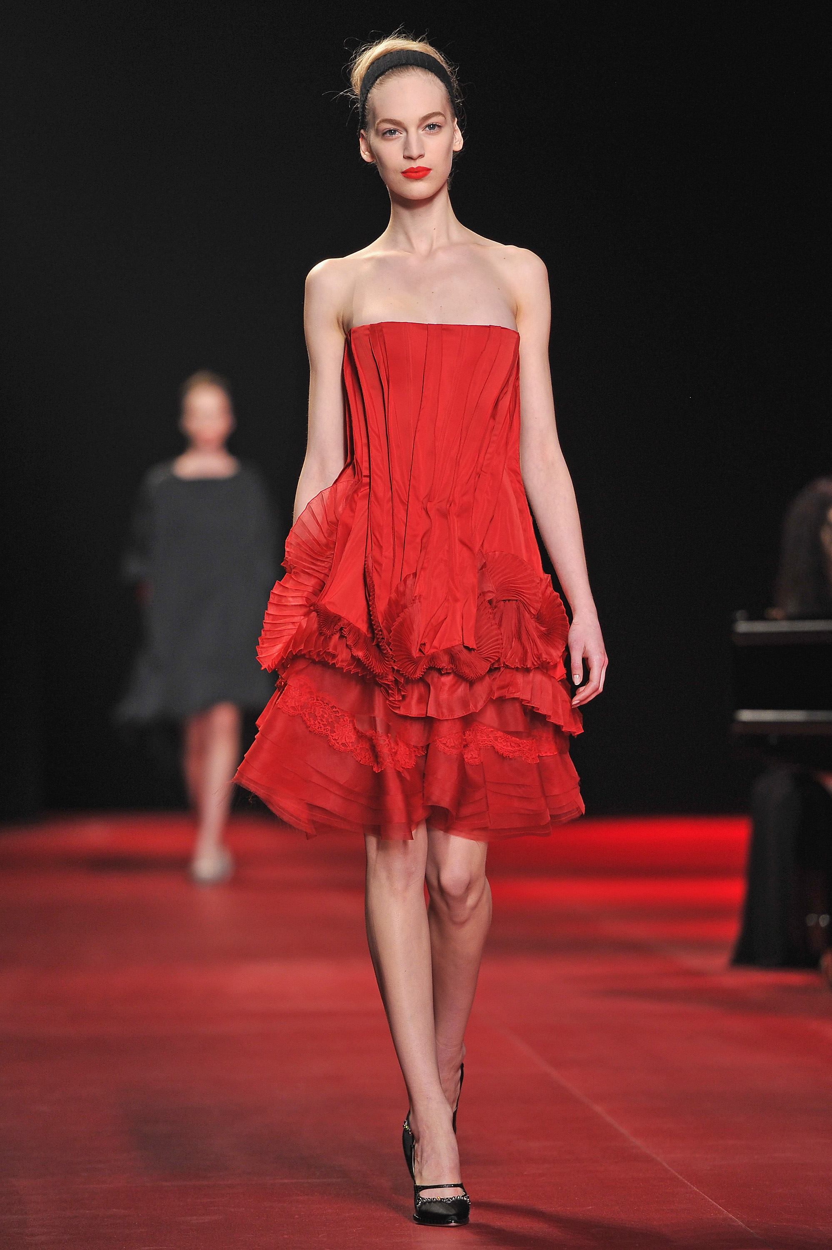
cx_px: 416
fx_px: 6940
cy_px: 625
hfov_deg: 6.9
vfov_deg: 10.3
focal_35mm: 200
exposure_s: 1/1000
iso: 1250
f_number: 3.5
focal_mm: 200
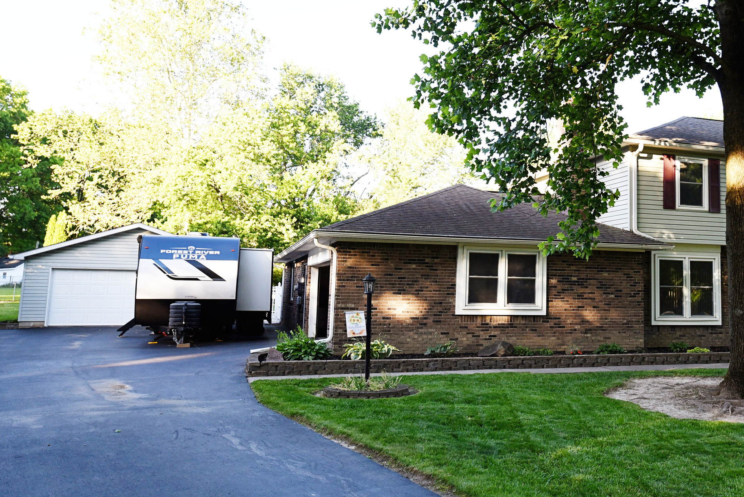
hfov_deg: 48.2
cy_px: 185
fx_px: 806
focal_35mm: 39
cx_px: 531
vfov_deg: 34.1
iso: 640
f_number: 2.8
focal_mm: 24
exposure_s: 1/1000
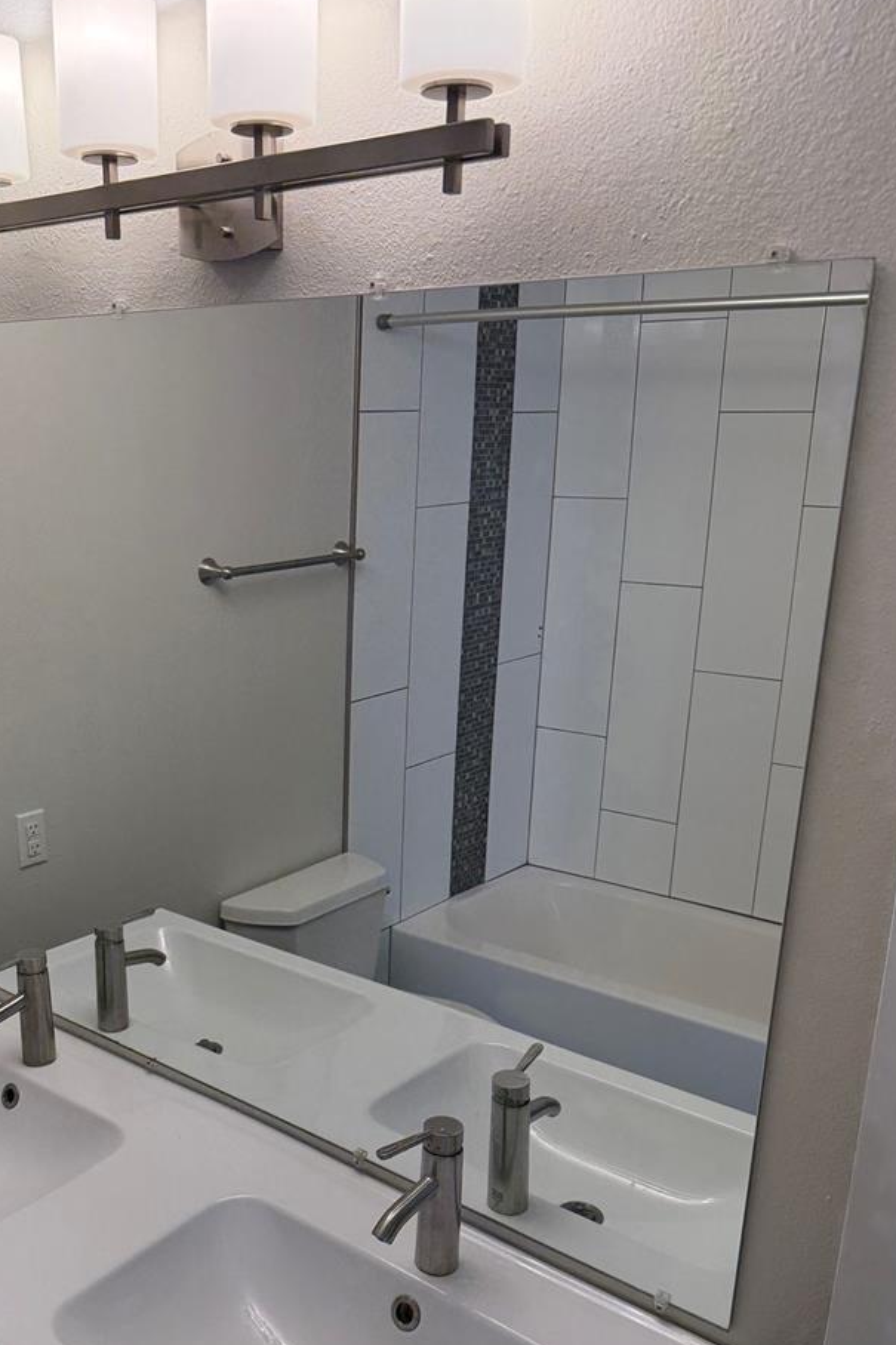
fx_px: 1232
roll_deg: +0.0
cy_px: 855
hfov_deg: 39.5
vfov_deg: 56.4
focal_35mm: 33
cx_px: 302
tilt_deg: -19.0
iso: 160
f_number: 1.78
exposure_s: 1/230
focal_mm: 6.76
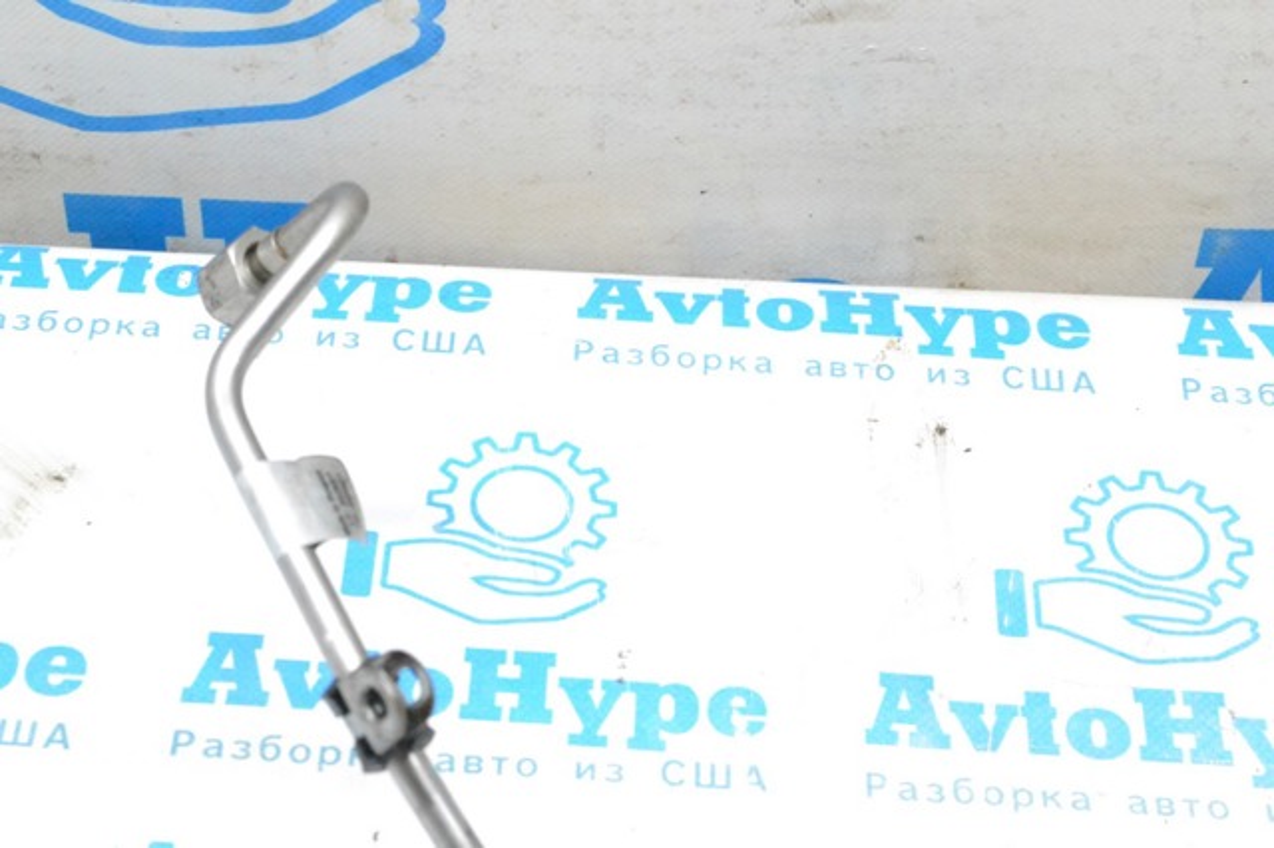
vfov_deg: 16.5
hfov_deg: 24.6
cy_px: 424
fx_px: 2918
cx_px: 637
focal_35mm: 82
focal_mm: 55
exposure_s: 1/125
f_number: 10
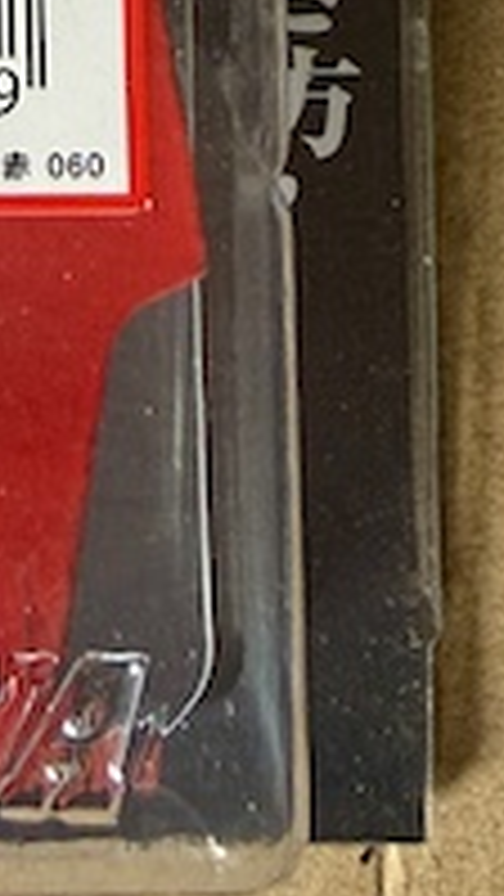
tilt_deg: -85.6
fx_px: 1995
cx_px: -292
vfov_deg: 21.4
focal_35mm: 84
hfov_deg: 13.4
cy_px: -441
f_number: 2.2
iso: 80
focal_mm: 2.22
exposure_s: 1/99
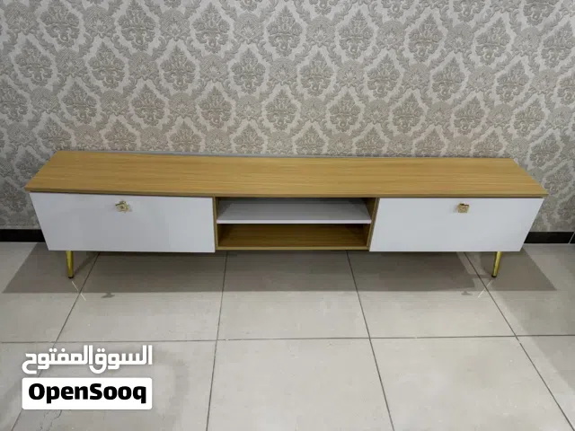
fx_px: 399
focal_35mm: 24
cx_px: 288
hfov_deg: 71.6
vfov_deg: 56.8
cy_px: 216
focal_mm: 6.76
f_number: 1.78
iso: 640
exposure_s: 1/33
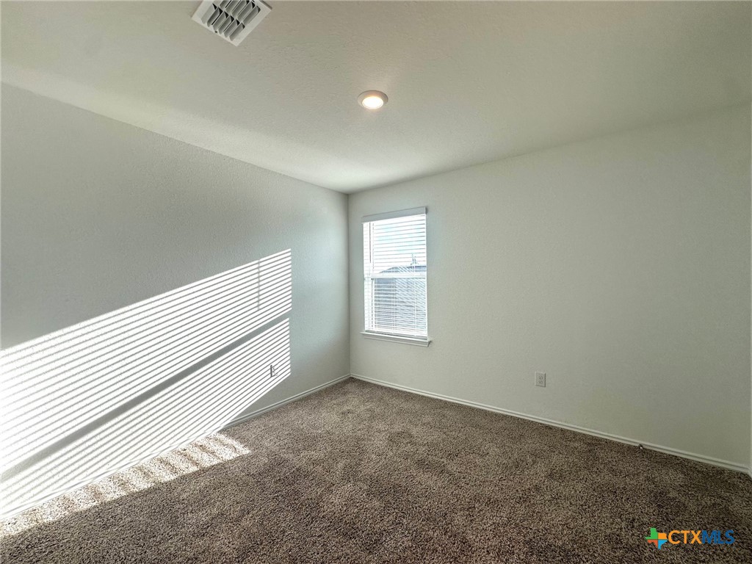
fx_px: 304
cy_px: 282
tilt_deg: -0.3
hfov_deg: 102.1
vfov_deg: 85.7
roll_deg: +0.7
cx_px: 376
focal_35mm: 14
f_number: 2.2
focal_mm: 2.22
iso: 40
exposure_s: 1/389
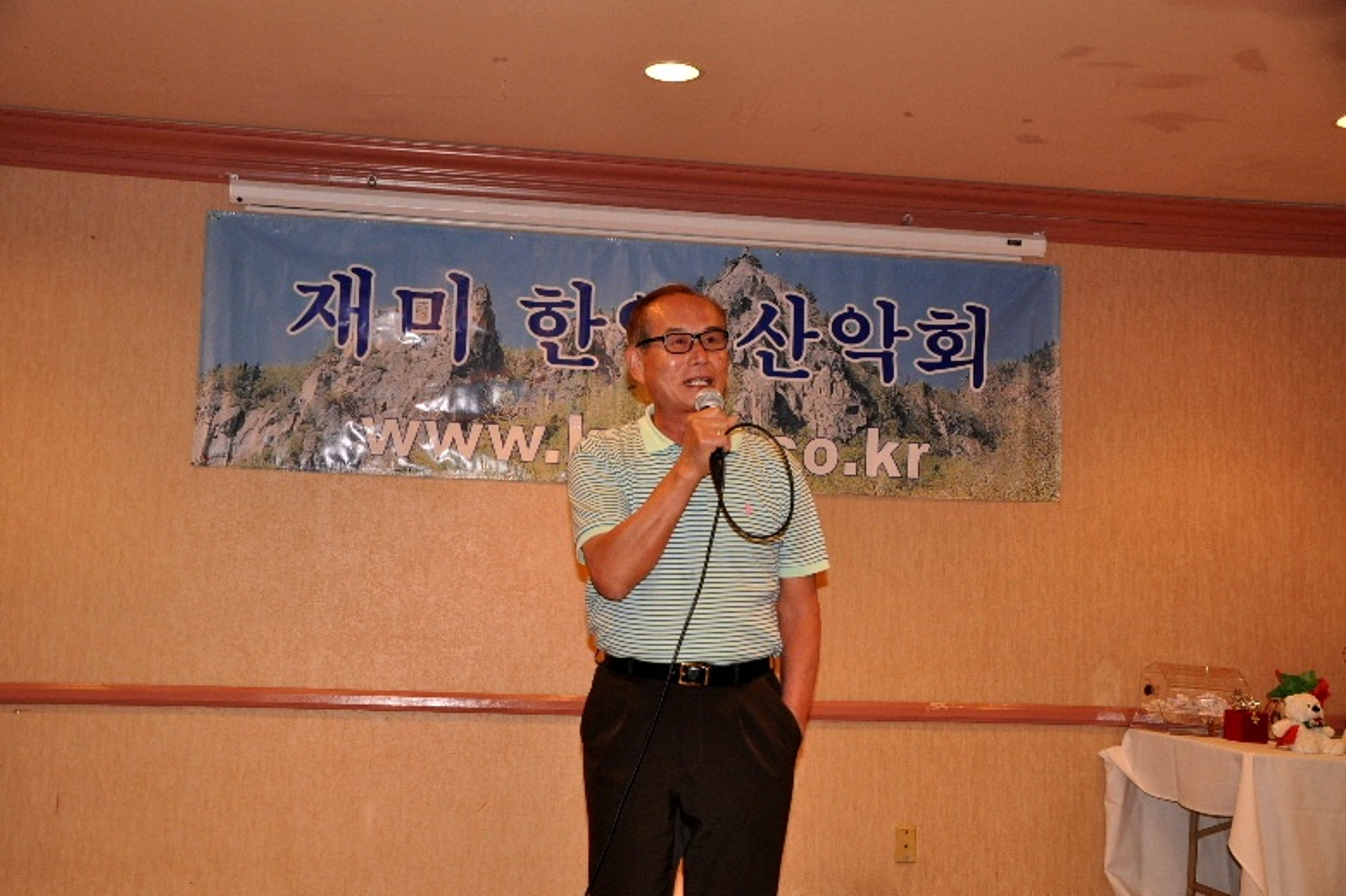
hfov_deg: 48.0
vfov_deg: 33.0
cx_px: 673
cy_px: 448
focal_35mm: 40
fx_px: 1513
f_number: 4
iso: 800
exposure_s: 1/60
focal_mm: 27
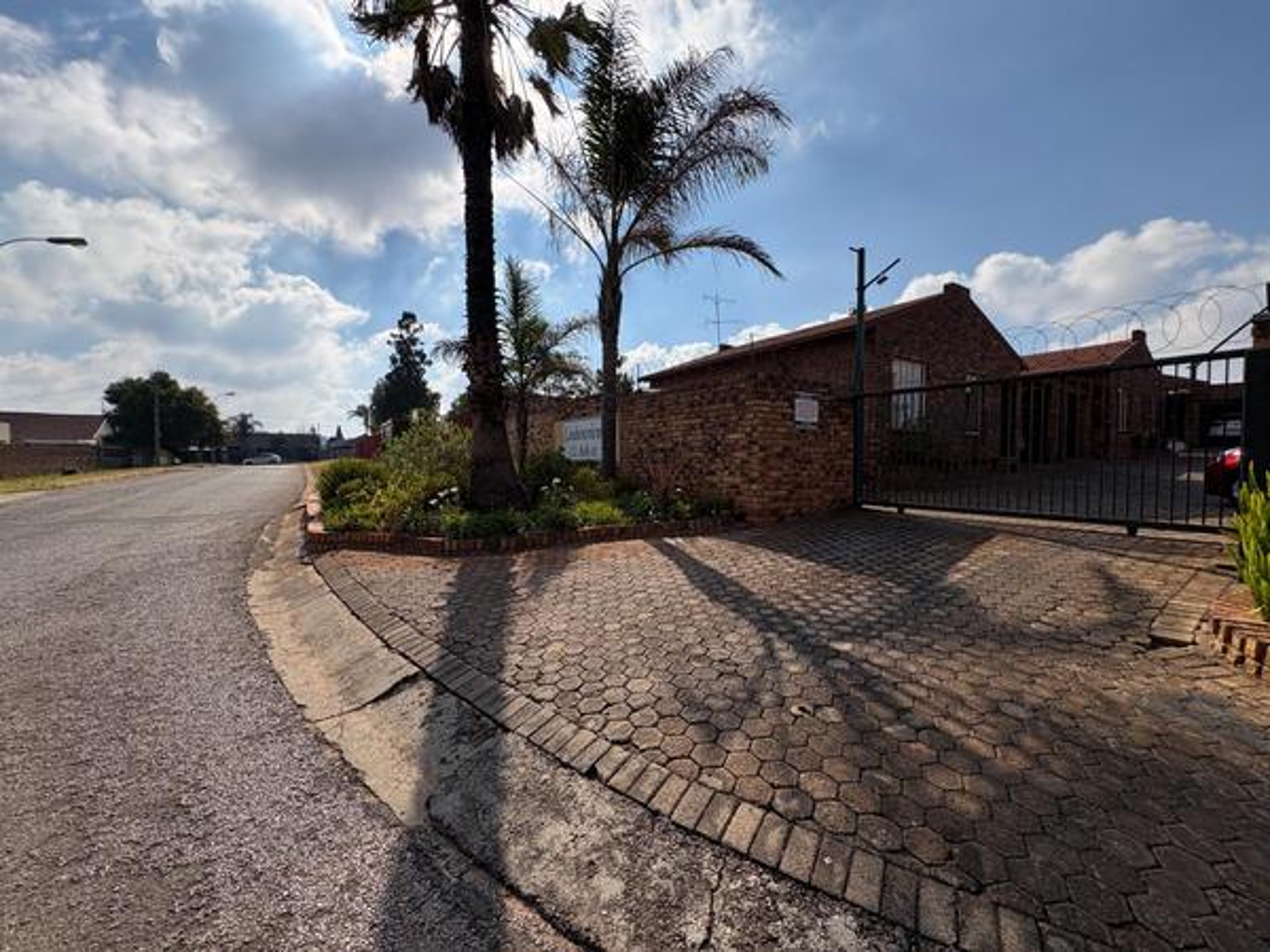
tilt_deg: -0.7
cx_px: 635
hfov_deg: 102.1
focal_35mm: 14
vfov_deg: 85.7
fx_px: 514
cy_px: 476
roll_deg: -0.1
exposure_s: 1/3390
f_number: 2.2
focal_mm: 2.22
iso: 50
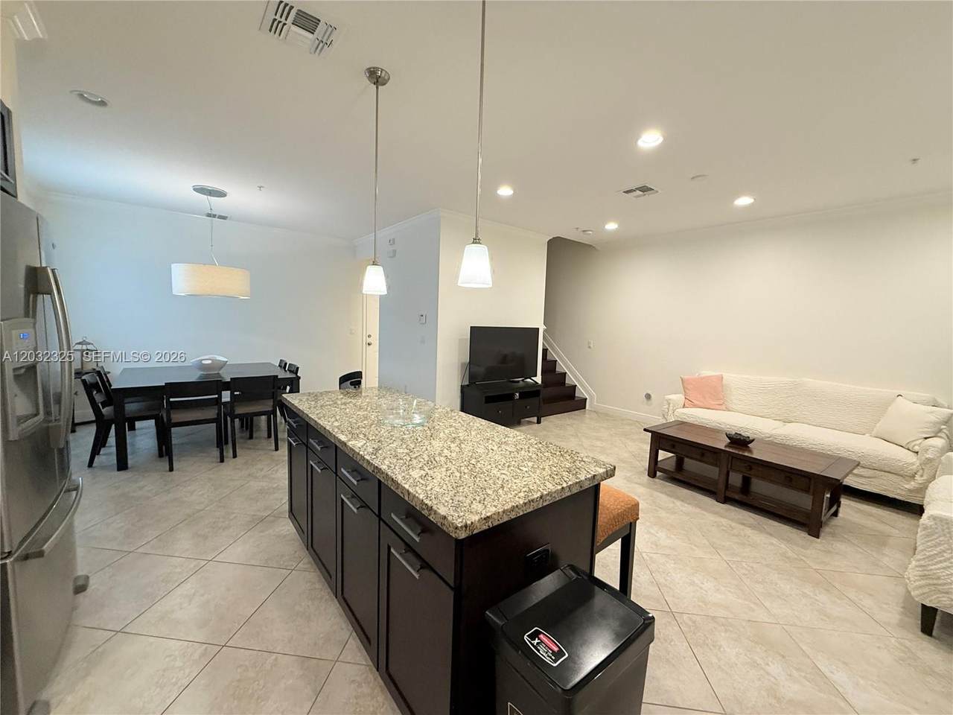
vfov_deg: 85.7
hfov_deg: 102.1
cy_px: 358
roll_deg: -2.1
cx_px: 476
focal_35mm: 14
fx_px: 385
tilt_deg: -5.5
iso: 320
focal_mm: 2.22
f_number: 2.2
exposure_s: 1/60
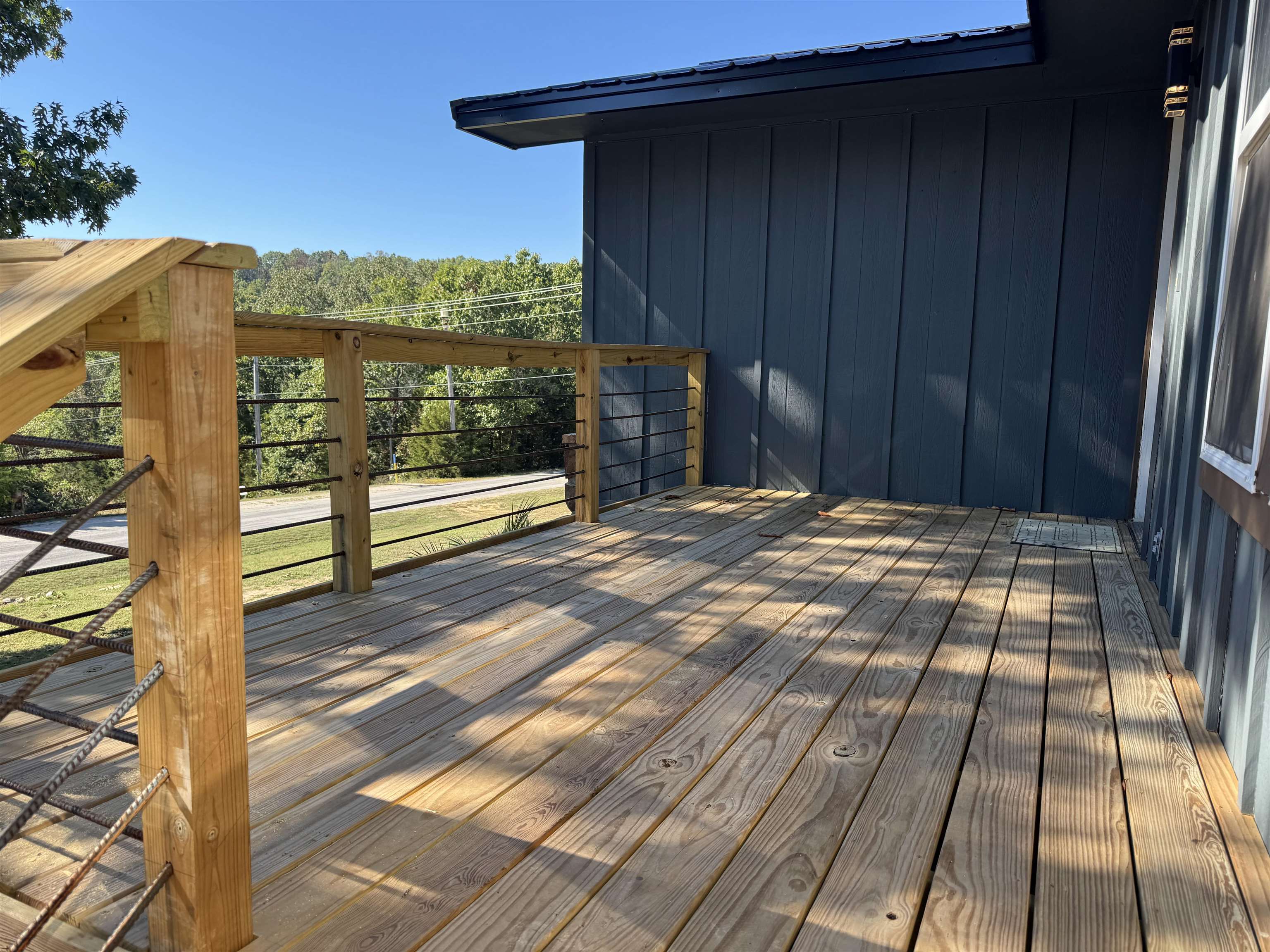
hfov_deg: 71.6
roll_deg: -1.6
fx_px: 881
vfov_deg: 56.8
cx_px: 635
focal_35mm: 24
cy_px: 476
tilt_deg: -7.0
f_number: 1.78
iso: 80
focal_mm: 6.76
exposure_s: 1/1250
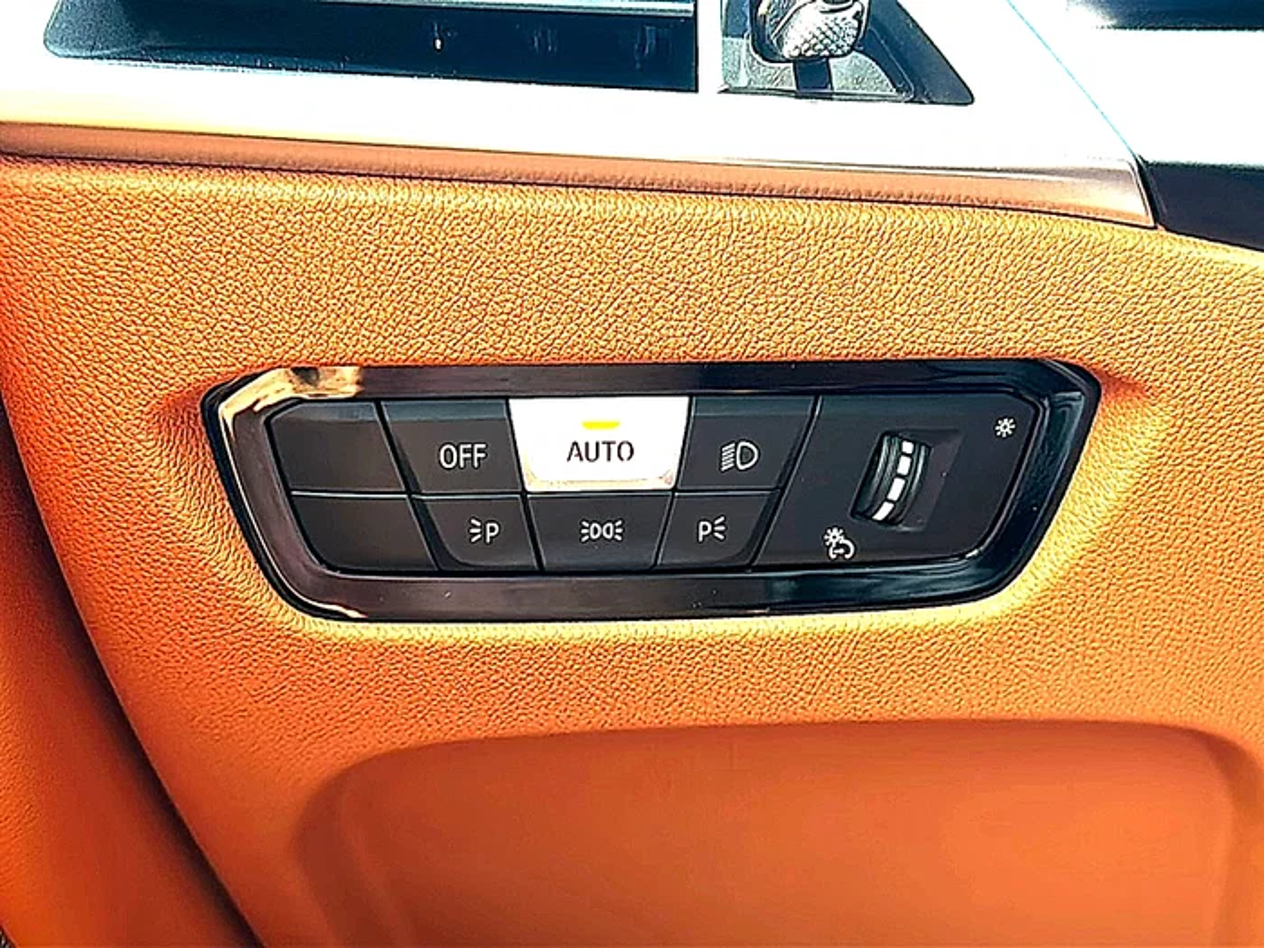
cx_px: 632
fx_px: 1570
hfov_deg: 43.9
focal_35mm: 43
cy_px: 474
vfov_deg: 33.6
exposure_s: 1/171
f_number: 1.78
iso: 100
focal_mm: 6.86
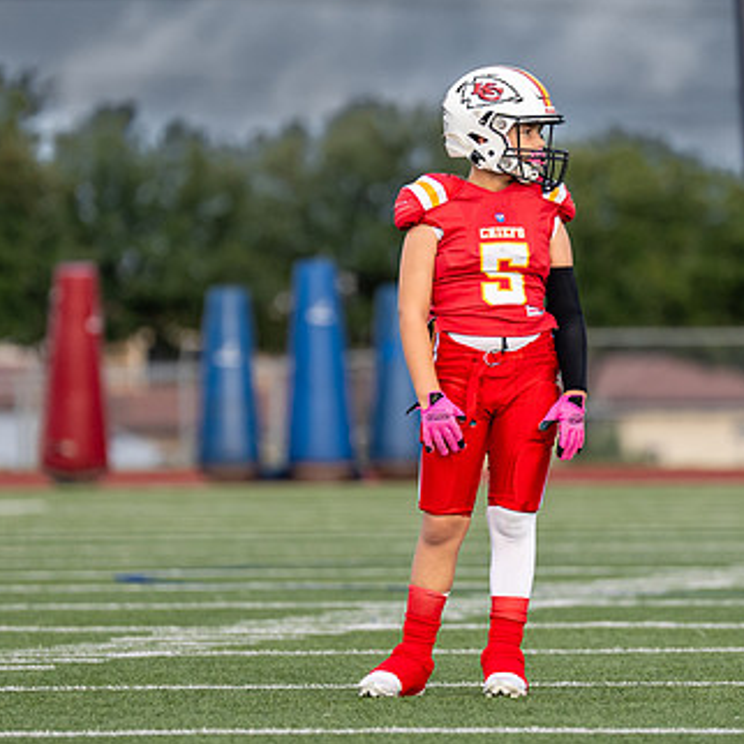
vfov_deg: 3.1
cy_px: 259
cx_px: 523
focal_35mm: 558
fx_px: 13569
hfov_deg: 3.1
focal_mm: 200
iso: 400
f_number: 2.8
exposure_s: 1/2000
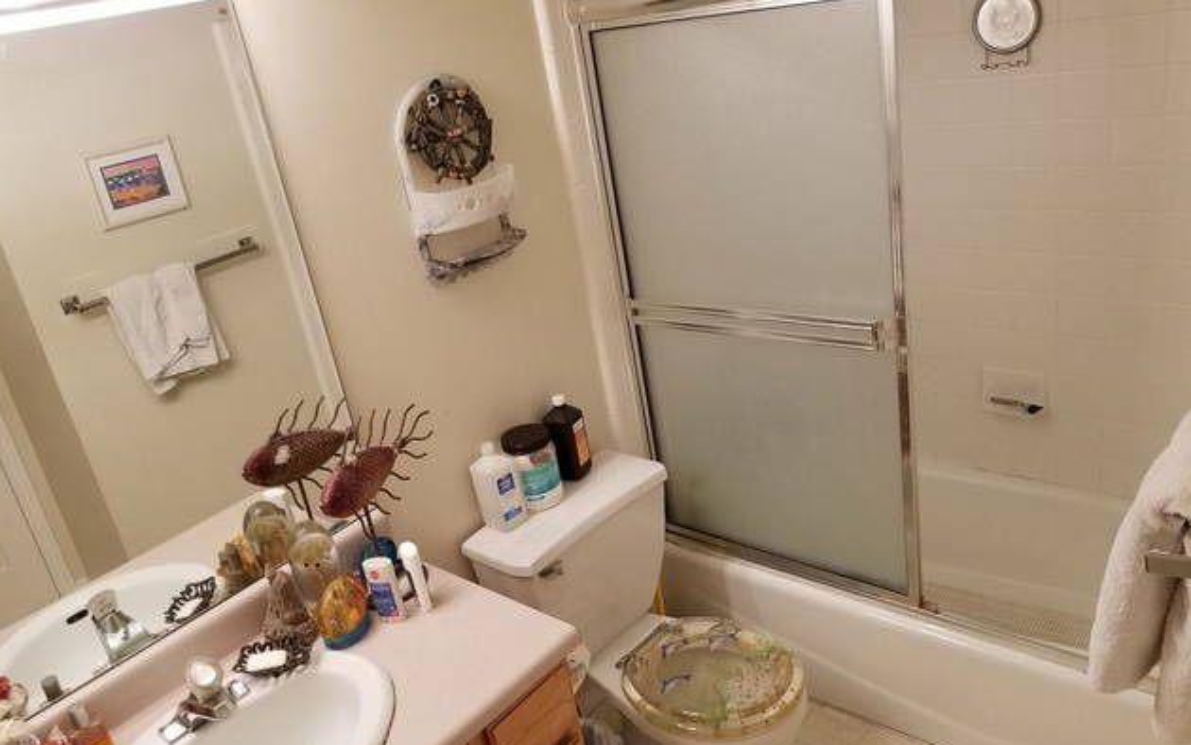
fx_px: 909
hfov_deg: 66.5
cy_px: 391
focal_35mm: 28
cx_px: 590
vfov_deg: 44.5
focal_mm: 4.25
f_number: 1.7
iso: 125
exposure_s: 1/60
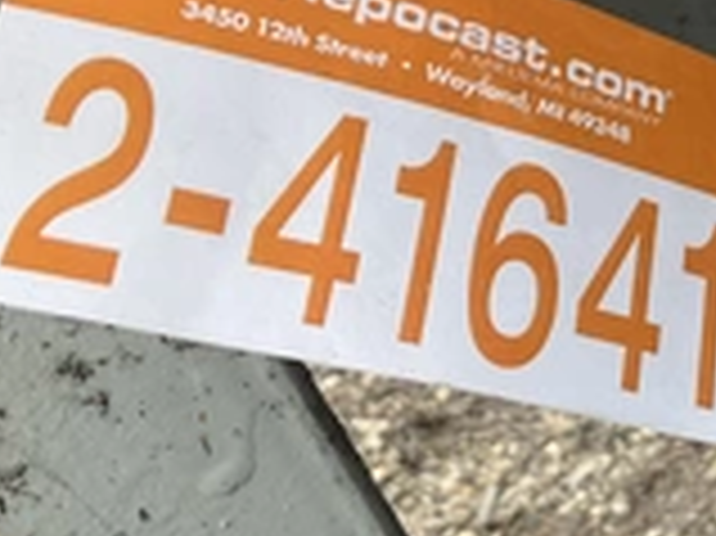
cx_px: 757
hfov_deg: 25.1
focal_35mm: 73
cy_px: 180
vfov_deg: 20.1
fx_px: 1509
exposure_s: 1/138
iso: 16
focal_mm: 3
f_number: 1.8
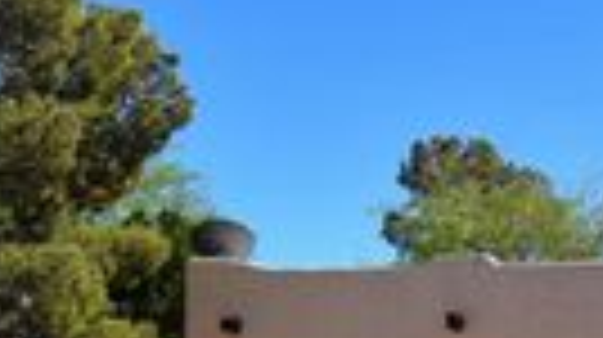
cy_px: 507
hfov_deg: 20.8
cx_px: 765
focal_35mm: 94
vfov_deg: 12.2
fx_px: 1501
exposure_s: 1/400
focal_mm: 16
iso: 200
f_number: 10
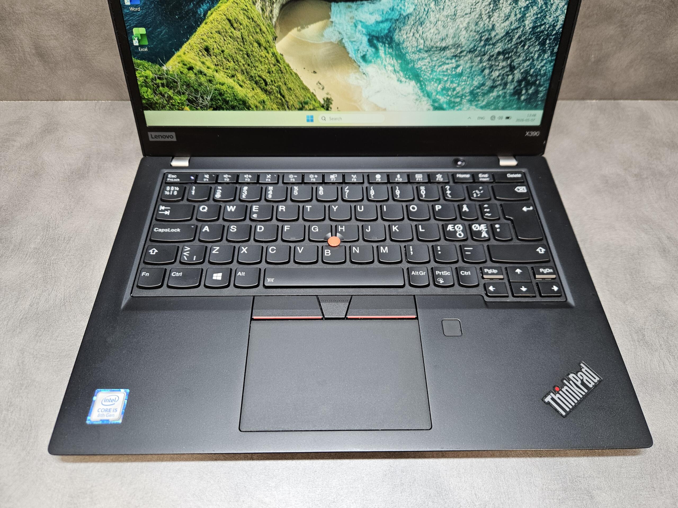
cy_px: 254
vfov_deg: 58.9
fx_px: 450
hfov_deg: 73.9
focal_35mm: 23
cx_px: 339
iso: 320
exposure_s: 1/142
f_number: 1.8
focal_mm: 5.4
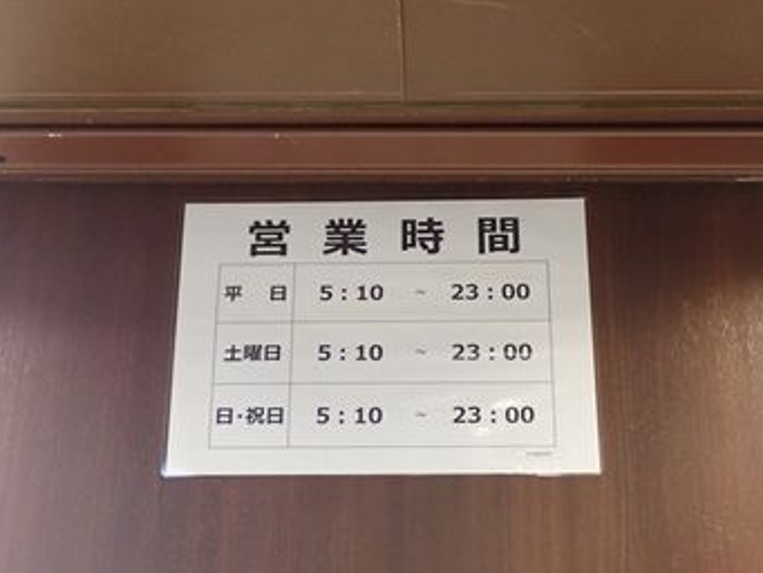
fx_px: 1367
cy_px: 309
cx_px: 385
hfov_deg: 31.2
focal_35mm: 62
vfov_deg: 23.7
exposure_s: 1/25
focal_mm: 8.4
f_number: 3.1
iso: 800
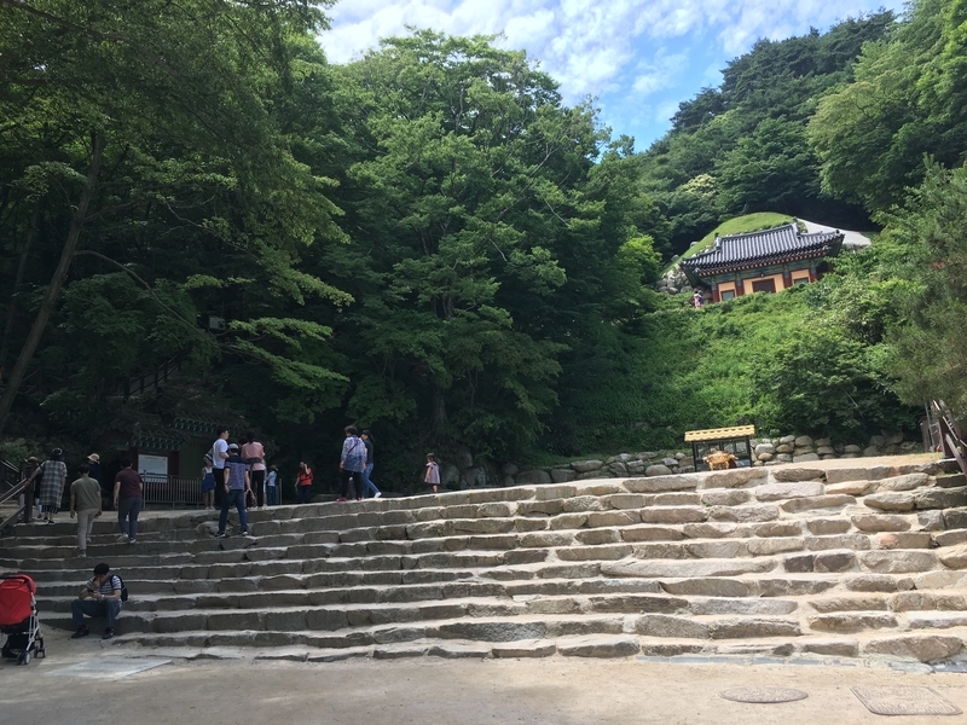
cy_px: 362
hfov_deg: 61.7
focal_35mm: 29
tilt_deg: +14.3
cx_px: 484
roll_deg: +4.1
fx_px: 810
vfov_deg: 48.2
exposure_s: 1/557
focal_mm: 4.15
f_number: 2.2
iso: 25
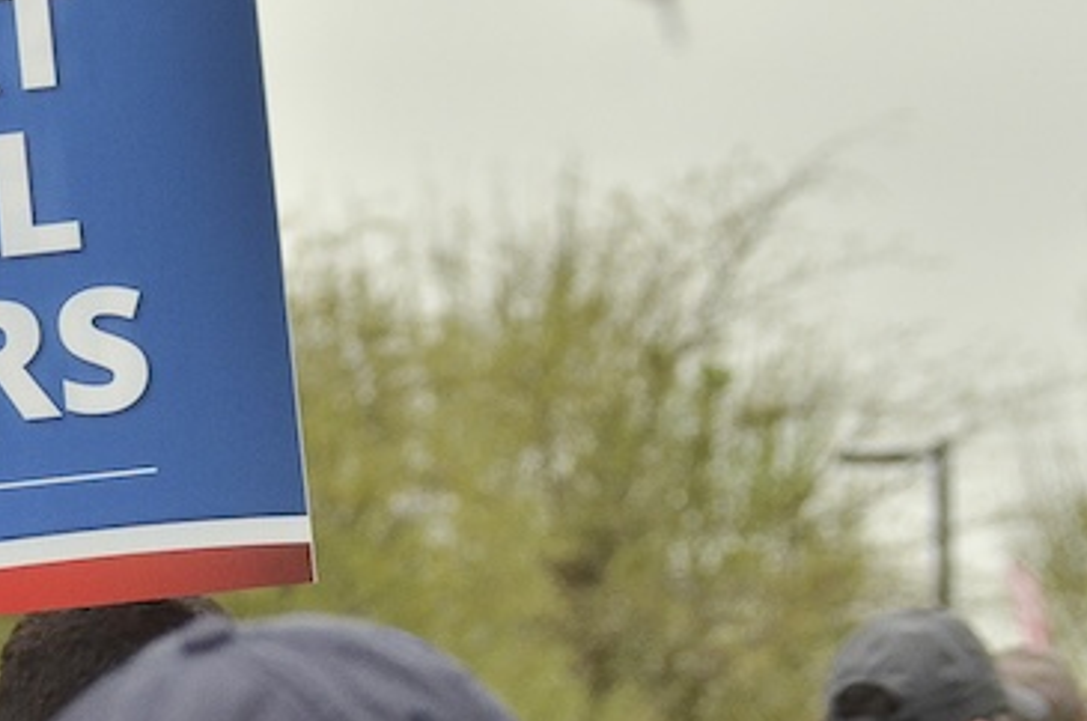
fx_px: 10700
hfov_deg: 5.8
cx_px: -363
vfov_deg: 3.9
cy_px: 410
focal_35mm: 355
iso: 800
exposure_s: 1/1600
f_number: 6.3
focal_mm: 72
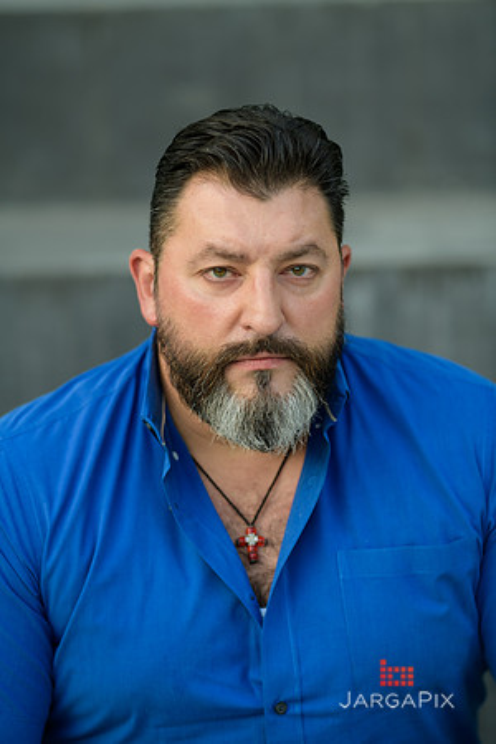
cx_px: 248
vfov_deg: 15.2
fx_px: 2790
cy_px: 372
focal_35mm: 135
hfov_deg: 10.2
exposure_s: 1/250
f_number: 2
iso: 200
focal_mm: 135
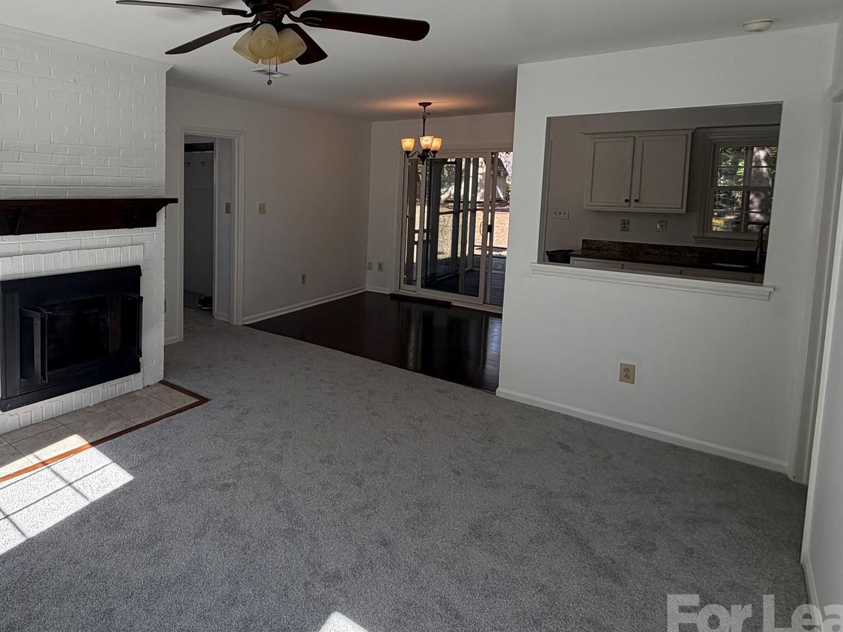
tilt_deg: -4.2
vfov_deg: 60.0
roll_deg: -0.6
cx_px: 254
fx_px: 536
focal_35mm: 22
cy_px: 224
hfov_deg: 73.1
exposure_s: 1/151
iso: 50
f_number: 2.2
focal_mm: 2.22
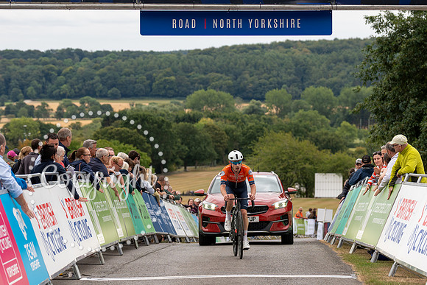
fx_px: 1652
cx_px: 232
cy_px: 186
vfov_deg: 9.9
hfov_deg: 14.7
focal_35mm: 139
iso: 500
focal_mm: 95
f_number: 3.5
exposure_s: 1/1000
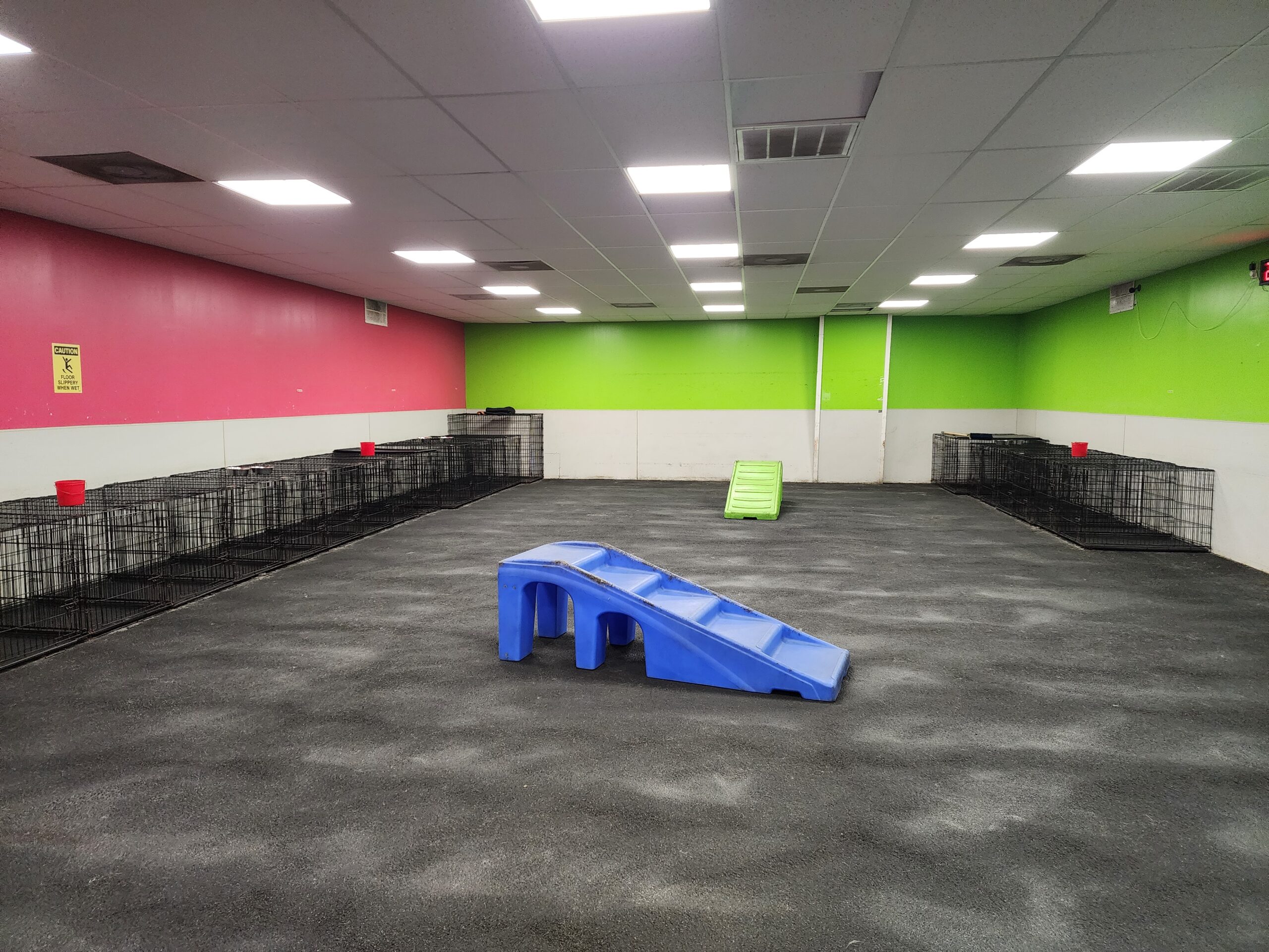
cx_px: 634
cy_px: 476
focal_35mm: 23
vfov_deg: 58.9
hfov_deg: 73.9
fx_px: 843
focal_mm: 6.4
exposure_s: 1/120
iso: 800
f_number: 1.8
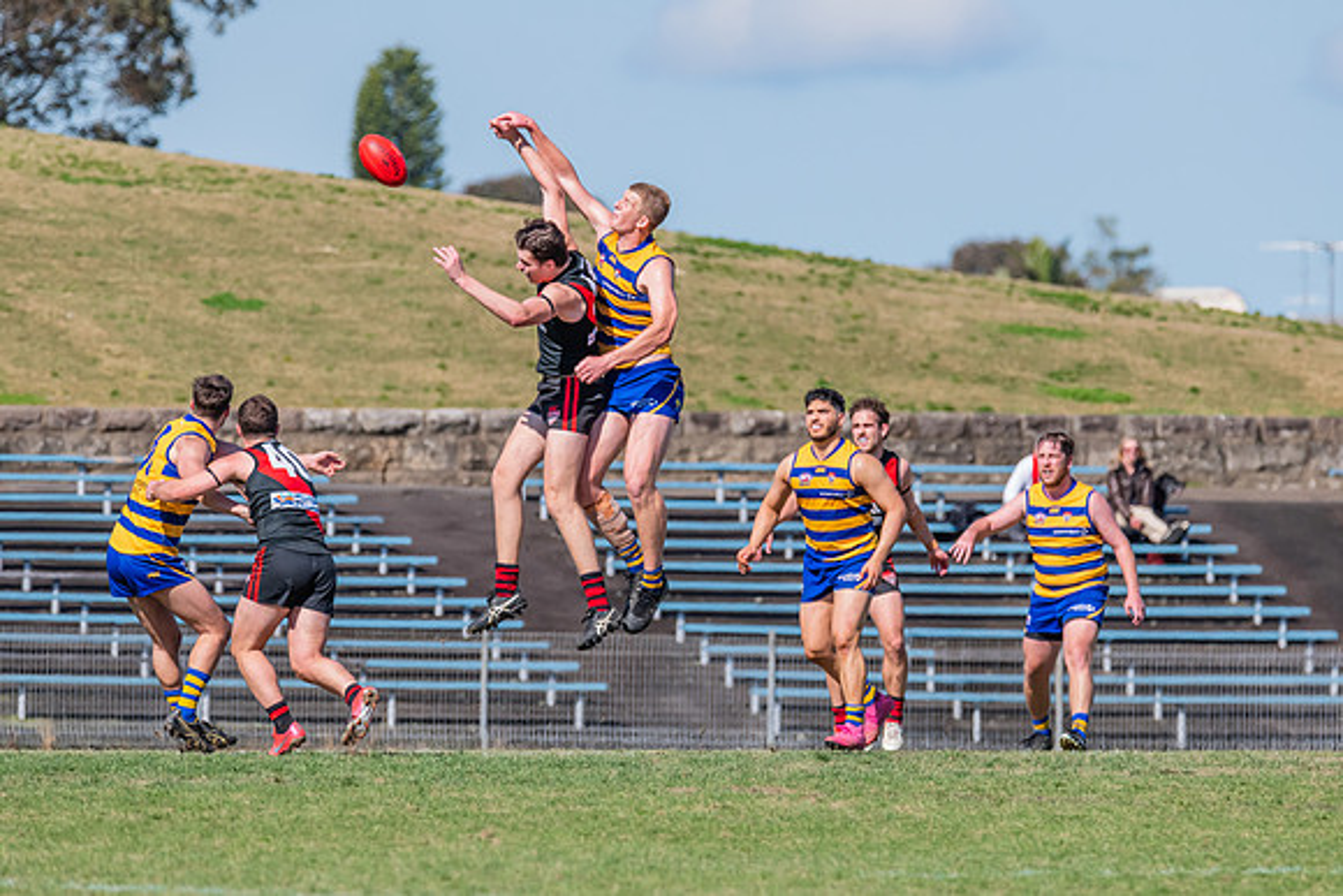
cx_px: 731
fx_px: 17703
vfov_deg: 2.9
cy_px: 395
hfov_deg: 4.3
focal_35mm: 474
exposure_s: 1/1600
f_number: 10
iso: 800
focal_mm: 420
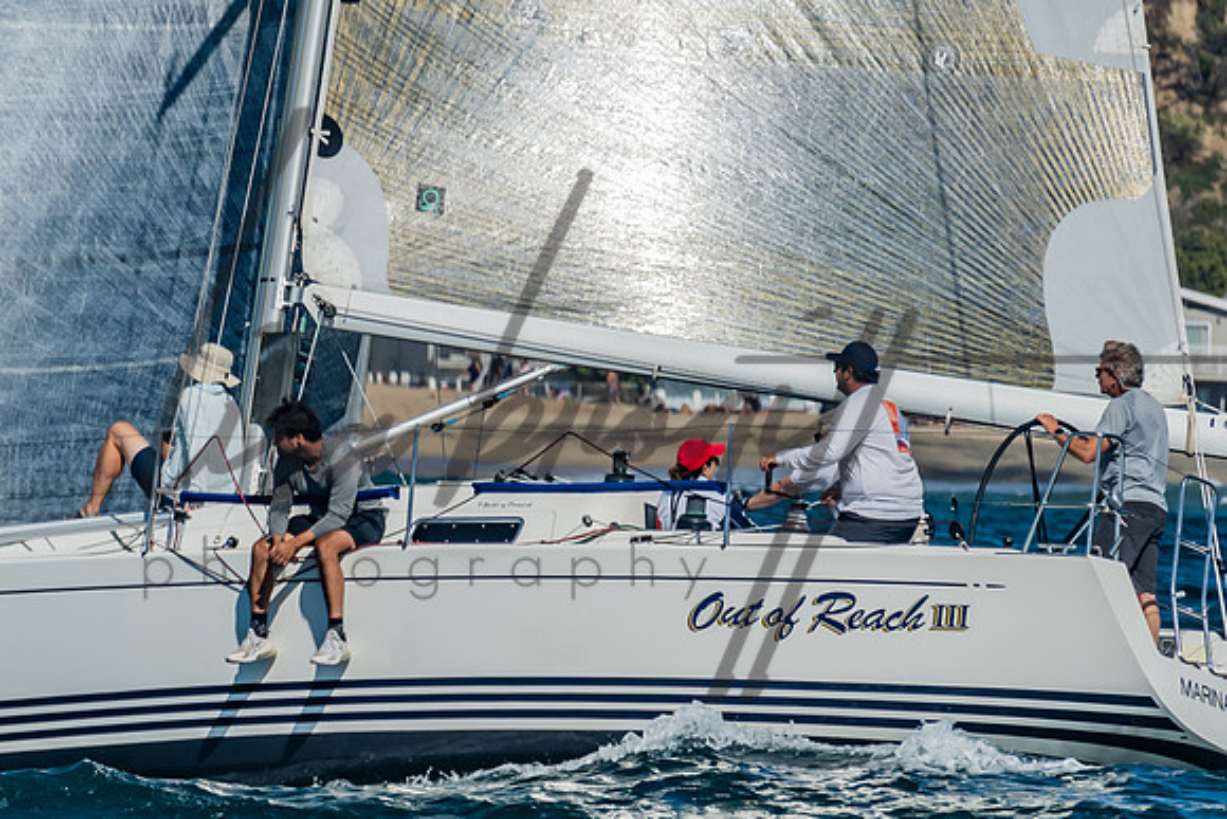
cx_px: 187
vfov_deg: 2.7
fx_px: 17205
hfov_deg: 4.1
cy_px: 330
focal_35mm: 505
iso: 160
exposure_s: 1/640
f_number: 6.3
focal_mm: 200
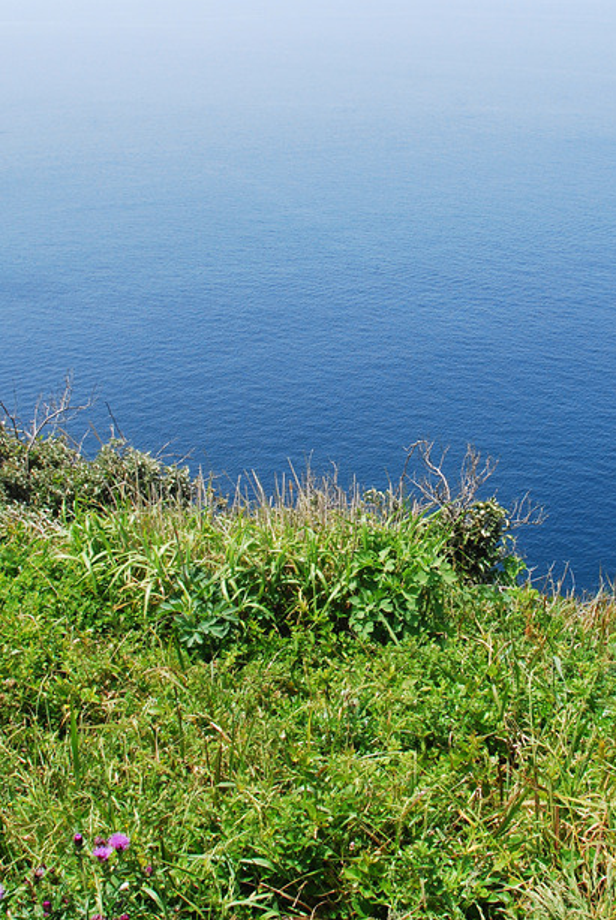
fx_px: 1126
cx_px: 369
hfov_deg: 30.5
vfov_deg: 44.2
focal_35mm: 44
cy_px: 361
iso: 200
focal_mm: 18
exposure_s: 1/250
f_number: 8
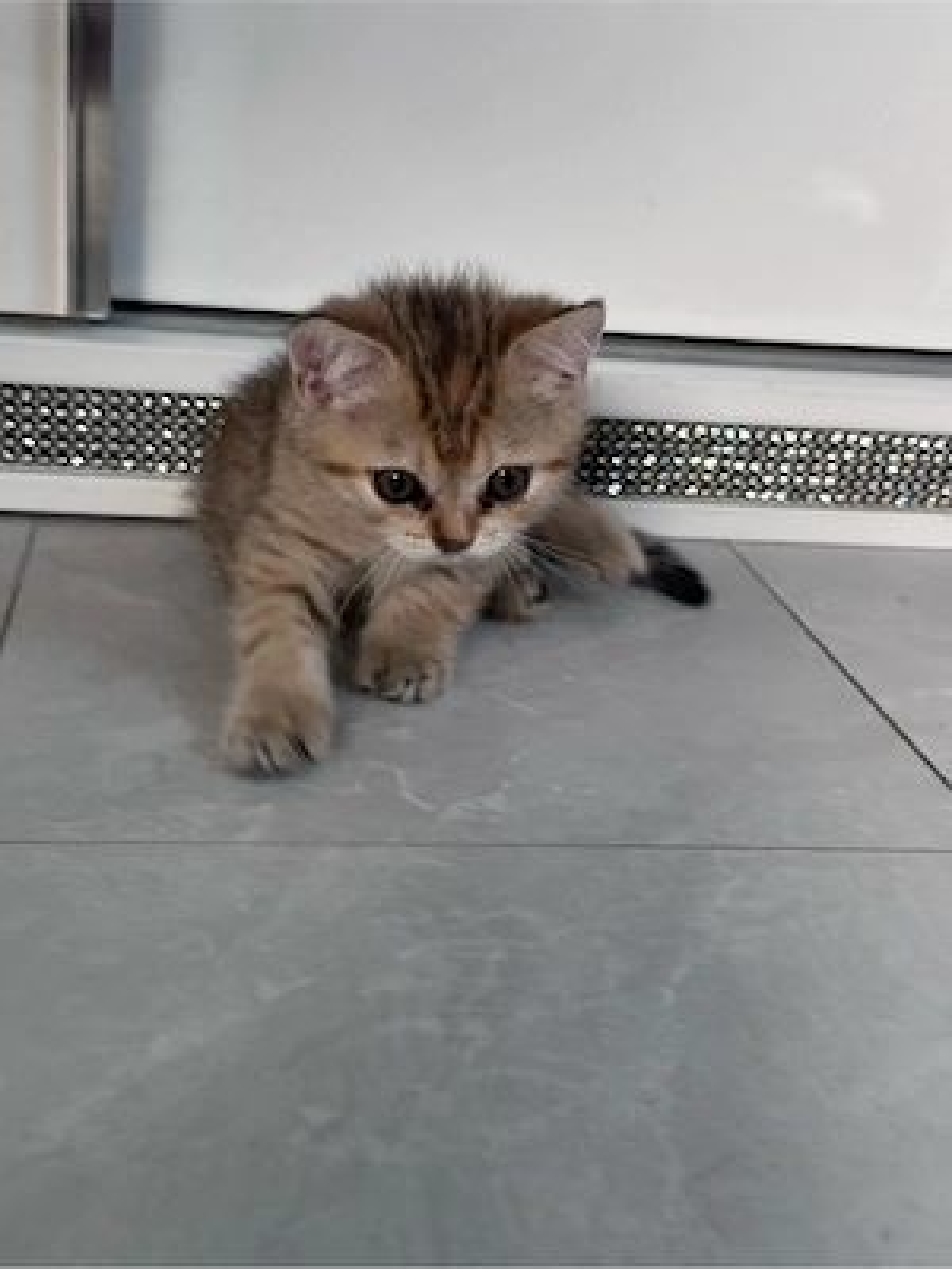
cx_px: 476
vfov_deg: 39.7
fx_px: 1760
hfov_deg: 30.3
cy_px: 634
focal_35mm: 48
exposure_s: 1/60
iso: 160
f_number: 1.78
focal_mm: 6.86
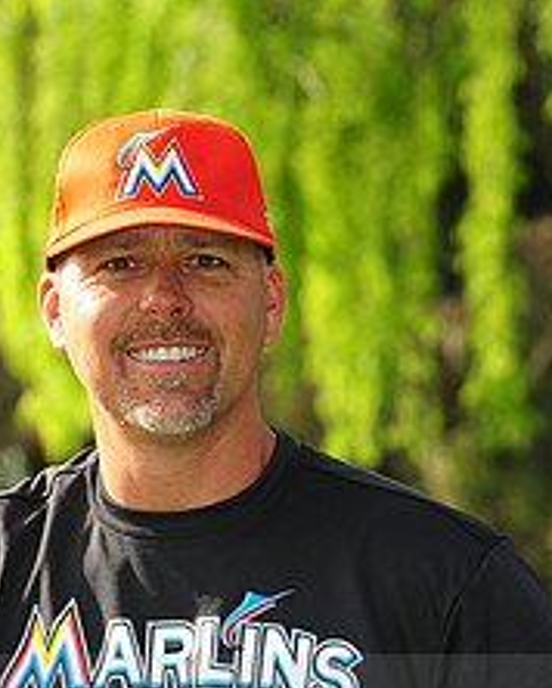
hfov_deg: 5.3
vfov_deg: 6.5
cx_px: 22
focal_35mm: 294
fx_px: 5996
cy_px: 697
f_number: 7.1
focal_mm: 120
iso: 200
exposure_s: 1/250
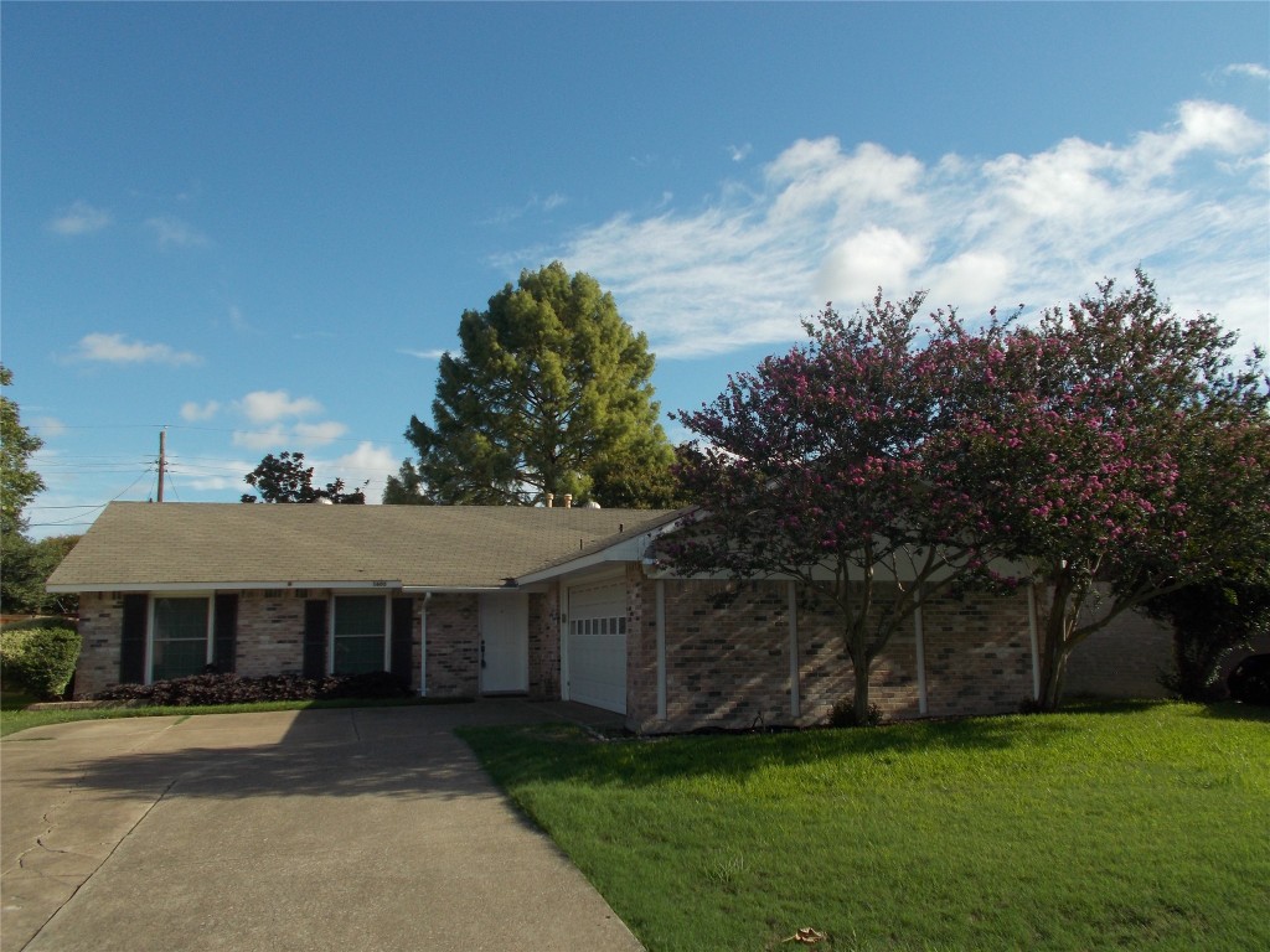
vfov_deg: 46.8
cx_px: 635
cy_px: 476
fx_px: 1101
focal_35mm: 30
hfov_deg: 60.0
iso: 80
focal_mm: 5.3
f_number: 8.6
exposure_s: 1/125
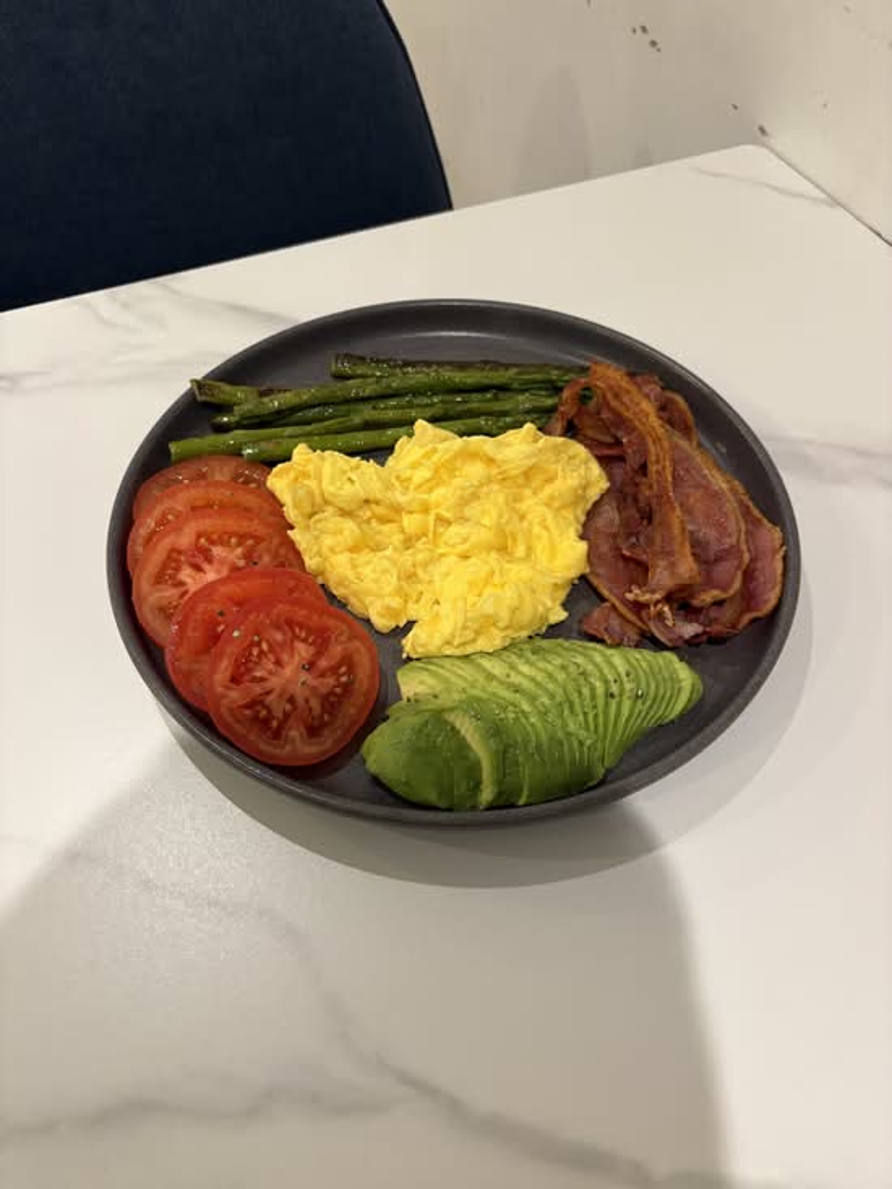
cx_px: 446
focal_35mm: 26
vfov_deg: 67.3
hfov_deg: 53.1
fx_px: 893
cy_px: 594
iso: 200
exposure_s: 1/60
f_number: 1.6
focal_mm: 5.96
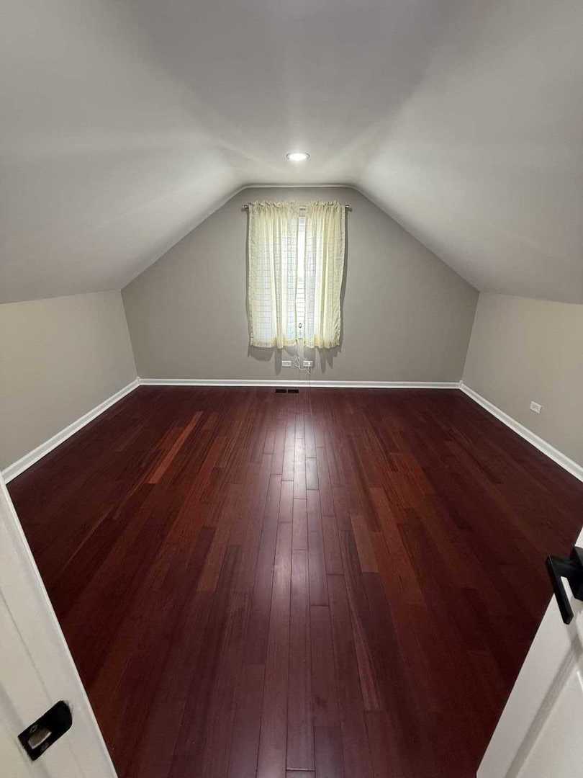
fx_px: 314
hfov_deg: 85.7
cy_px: 389
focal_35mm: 14
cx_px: 292
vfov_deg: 102.1
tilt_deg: -15.9
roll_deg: +0.0
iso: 200
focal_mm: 2.22
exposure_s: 1/60
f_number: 2.2
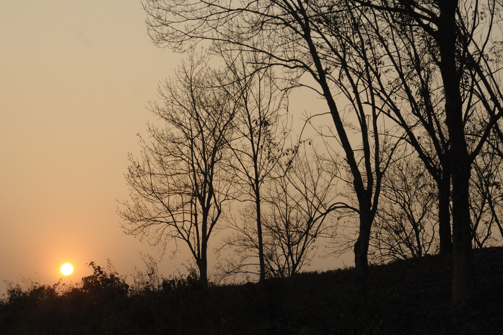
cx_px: 249
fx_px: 1167
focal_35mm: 84
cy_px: 168
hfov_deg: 24.3
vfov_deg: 16.4
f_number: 11
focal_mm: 55
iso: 400
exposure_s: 1/500
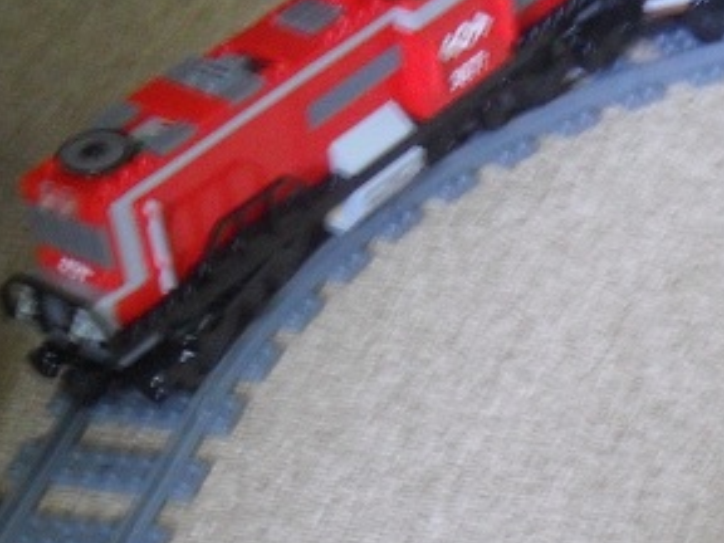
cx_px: 925
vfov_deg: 13.1
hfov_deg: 16.8
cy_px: 588
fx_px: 2322
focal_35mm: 111
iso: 200
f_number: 3.2
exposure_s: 1/2
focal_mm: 6.3
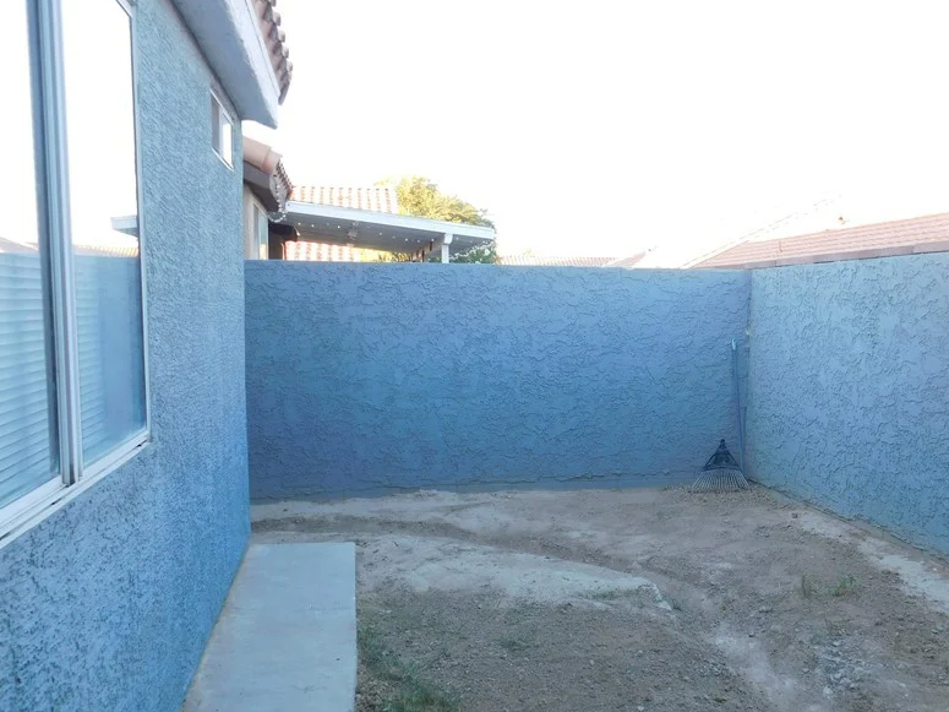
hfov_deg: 49.8
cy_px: 424
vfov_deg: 38.5
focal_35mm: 37
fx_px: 1014
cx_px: 568
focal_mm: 4.9
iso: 125
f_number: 3.2
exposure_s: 1/100
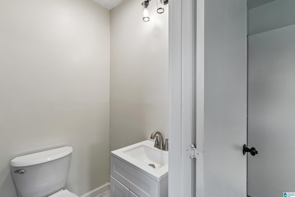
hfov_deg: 96.7
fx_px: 131
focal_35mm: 16
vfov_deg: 73.7
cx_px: 148
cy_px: 98
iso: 400
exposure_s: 1/10
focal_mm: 16
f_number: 13
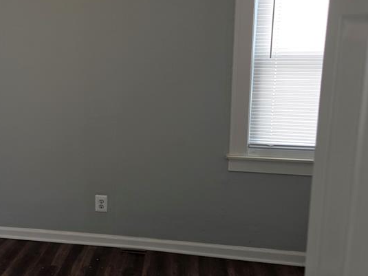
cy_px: 124
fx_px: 468
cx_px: 62
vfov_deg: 32.8
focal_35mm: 44
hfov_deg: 40.7
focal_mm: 5.4
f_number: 1.8
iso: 40
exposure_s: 1/120
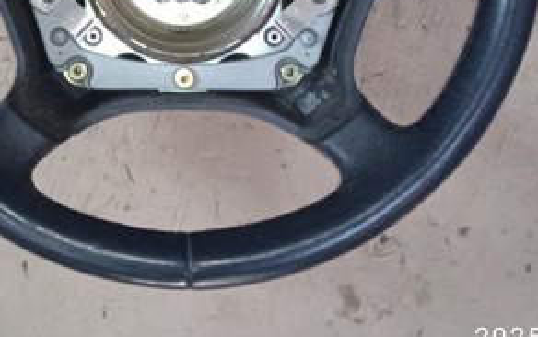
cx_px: 162
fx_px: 954
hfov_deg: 31.2
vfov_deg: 19.0
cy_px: -58
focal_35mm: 65
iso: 781
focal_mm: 3.43
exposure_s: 1/25
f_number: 2.2
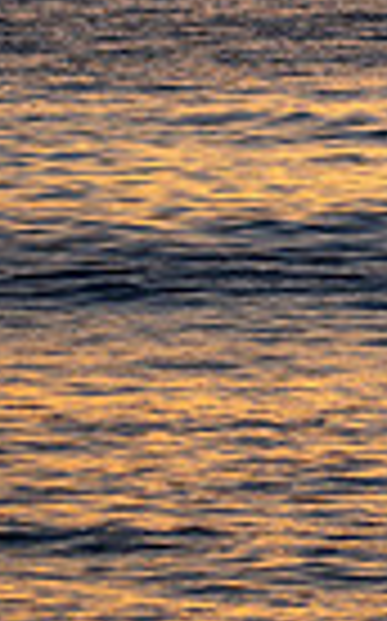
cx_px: 1197
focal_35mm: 864
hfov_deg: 1.5
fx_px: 14611
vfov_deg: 2.4
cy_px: -196
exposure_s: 1/500
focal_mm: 200
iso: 72
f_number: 5.6
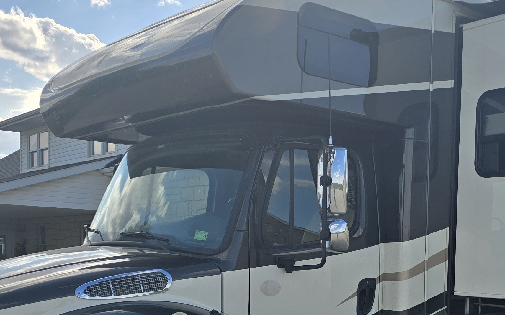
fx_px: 784
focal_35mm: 57
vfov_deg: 22.1
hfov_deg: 34.6
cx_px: 402
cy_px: 294
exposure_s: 1/1265
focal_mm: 6.3
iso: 12
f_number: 1.7
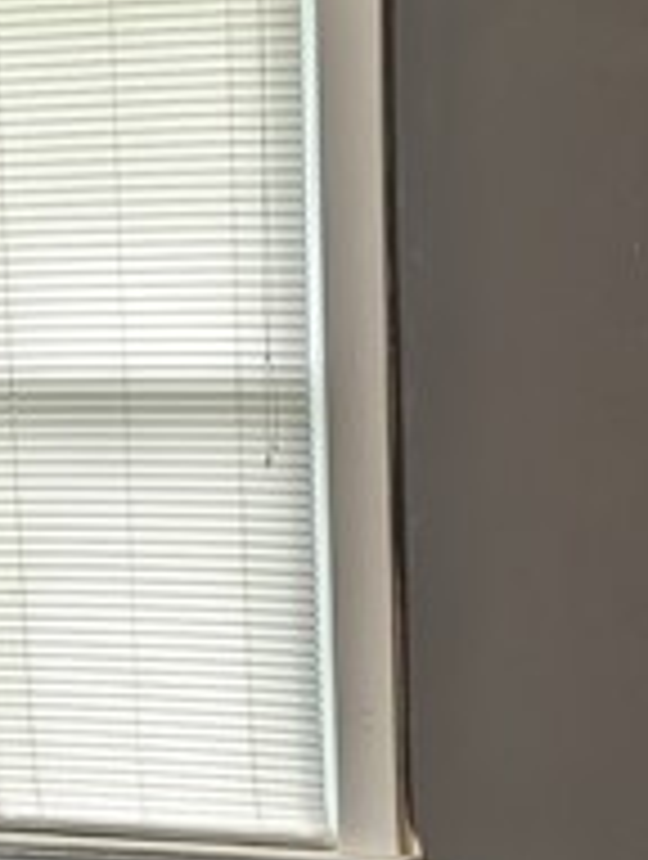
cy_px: 1137
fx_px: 3184
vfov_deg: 14.7
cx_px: 434
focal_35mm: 128
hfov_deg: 11.6
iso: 48
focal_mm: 6.81
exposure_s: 1/56
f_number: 1.85
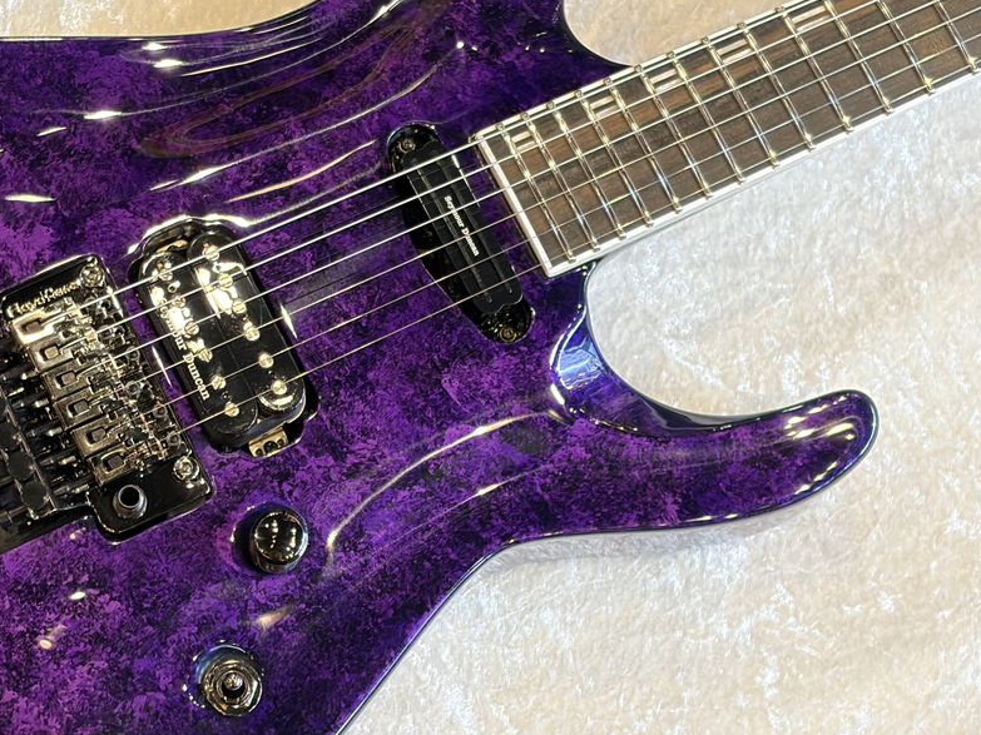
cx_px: 322
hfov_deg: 22.9
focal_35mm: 85
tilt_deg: -71.0
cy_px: 363
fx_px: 2408
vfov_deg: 17.4
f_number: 1.6
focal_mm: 5.96
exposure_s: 1/40
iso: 250
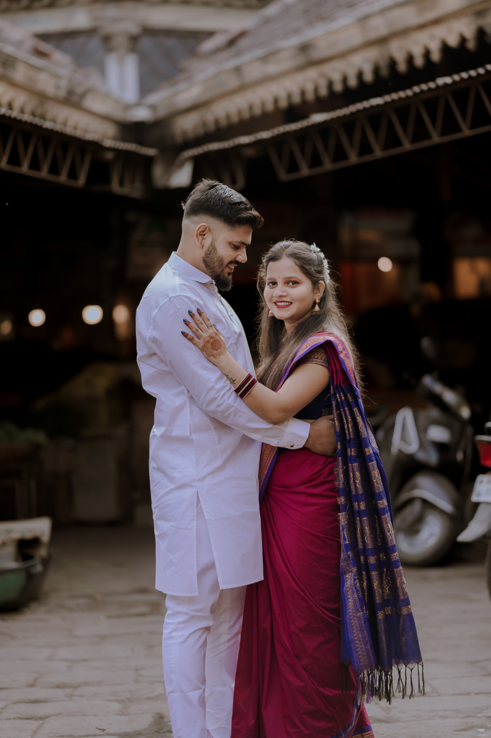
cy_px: 369
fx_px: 1741
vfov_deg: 23.9
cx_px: 246
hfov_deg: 16.0
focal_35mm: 85
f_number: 1.8
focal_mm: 85
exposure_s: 1/800
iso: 160
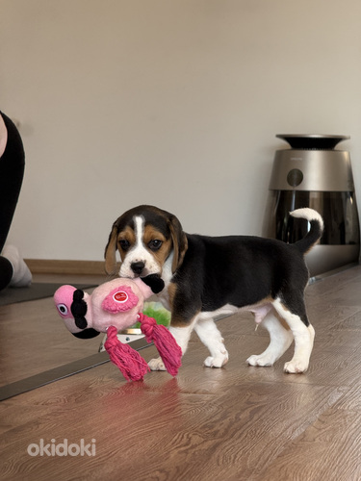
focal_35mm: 120
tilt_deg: -1.5
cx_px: 180
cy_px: 240
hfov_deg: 12.3
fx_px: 1669
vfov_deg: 16.4
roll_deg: -0.6
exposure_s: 1/99
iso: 80
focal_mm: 15.66
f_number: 2.8
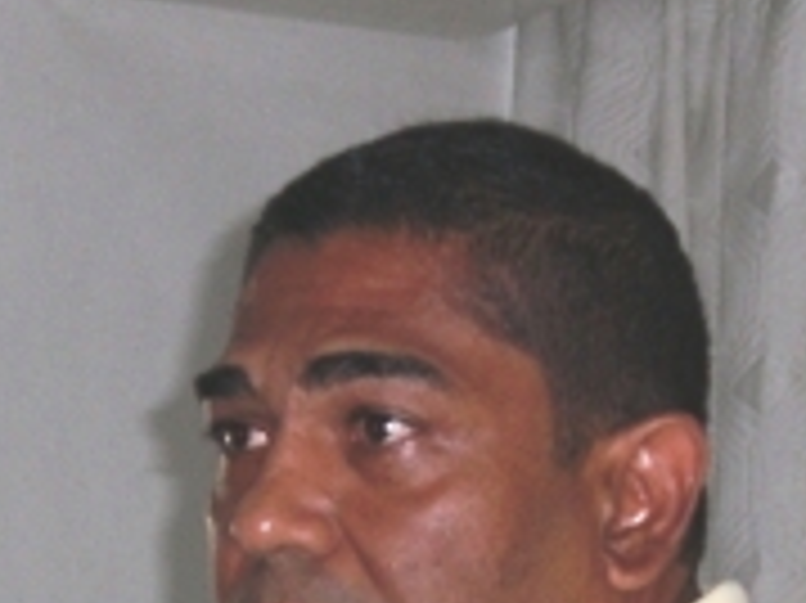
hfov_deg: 9.1
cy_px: 702
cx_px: 315
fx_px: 5073
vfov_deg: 6.8
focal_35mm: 218
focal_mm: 14.49
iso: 200
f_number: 5
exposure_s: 1/60
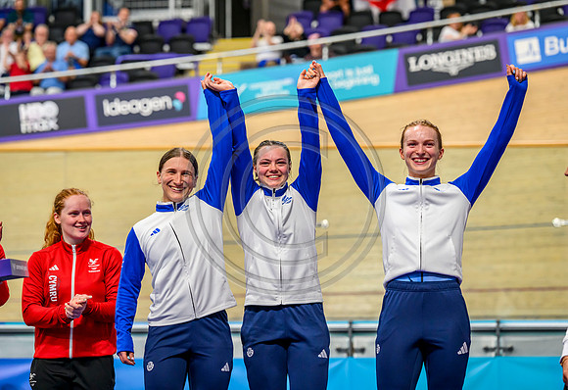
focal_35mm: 143
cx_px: 292
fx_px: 2274
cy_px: 195
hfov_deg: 14.2
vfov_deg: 9.8
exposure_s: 1/1250
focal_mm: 140
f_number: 4
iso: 3200
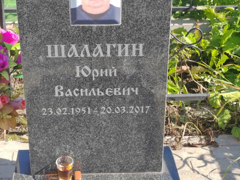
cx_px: 120
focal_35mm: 73
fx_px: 506
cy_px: 90
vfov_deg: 20.2
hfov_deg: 26.7
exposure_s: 1/440
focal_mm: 5.52
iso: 100
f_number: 1.9
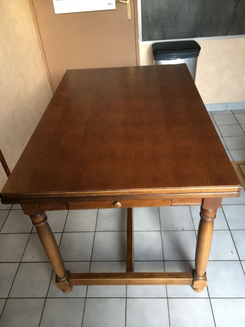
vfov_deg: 61.7
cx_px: 122
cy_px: 164
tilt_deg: -38.3
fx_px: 274
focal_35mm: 29
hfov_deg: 48.2
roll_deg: +4.2
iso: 200
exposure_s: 1/25
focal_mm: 4.15
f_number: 2.2
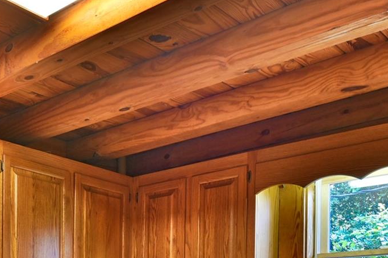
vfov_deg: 23.3
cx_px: -8
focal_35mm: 52
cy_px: 329
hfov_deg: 34.6
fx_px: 558
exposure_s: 1/1.67
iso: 100
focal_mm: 11.5
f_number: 8
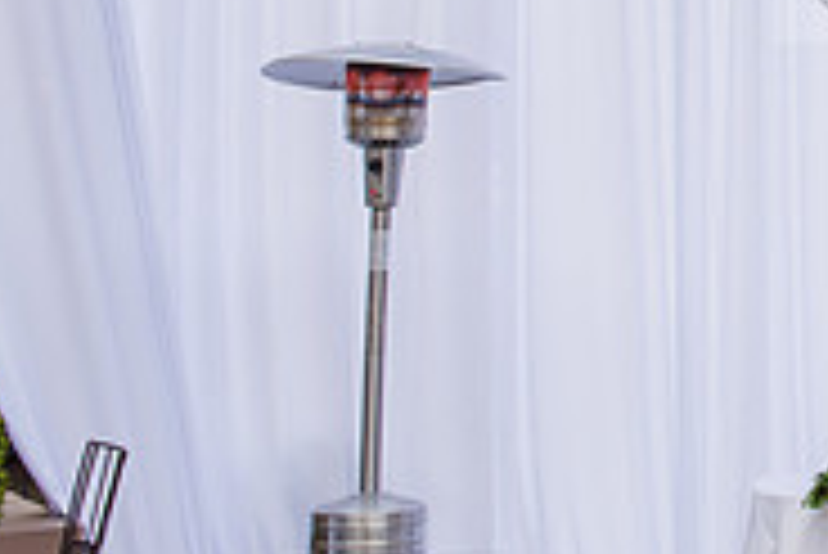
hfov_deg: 19.8
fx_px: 2118
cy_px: -65
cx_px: 1166
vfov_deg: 14.5
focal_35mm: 92
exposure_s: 1/250
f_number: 5.6
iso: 500
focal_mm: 28
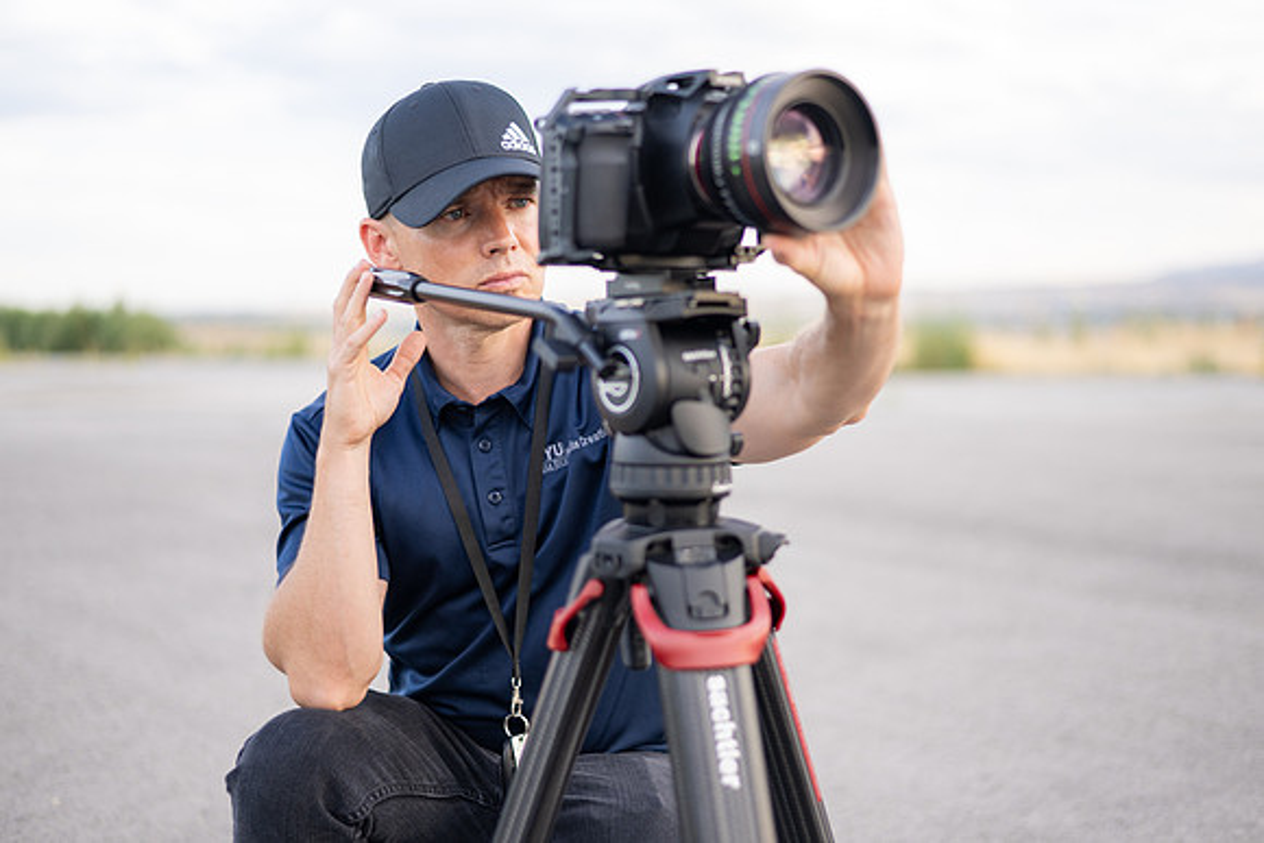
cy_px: 422
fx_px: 1756
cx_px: 632
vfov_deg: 27.0
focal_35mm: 50
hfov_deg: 39.6
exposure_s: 1/640
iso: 200
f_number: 1.8
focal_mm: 50
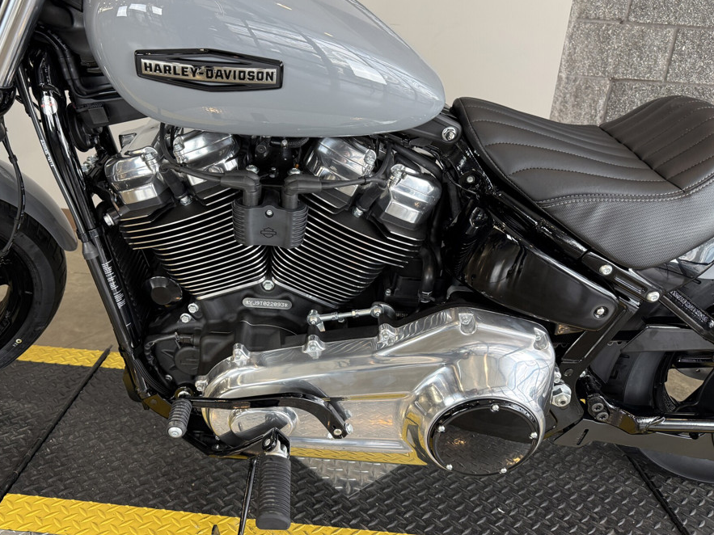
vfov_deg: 48.2
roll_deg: -5.0
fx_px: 598
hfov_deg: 61.3
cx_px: 296
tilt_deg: -20.3
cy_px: 263
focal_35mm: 29
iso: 200
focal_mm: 6.76
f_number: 1.78
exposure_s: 1/60
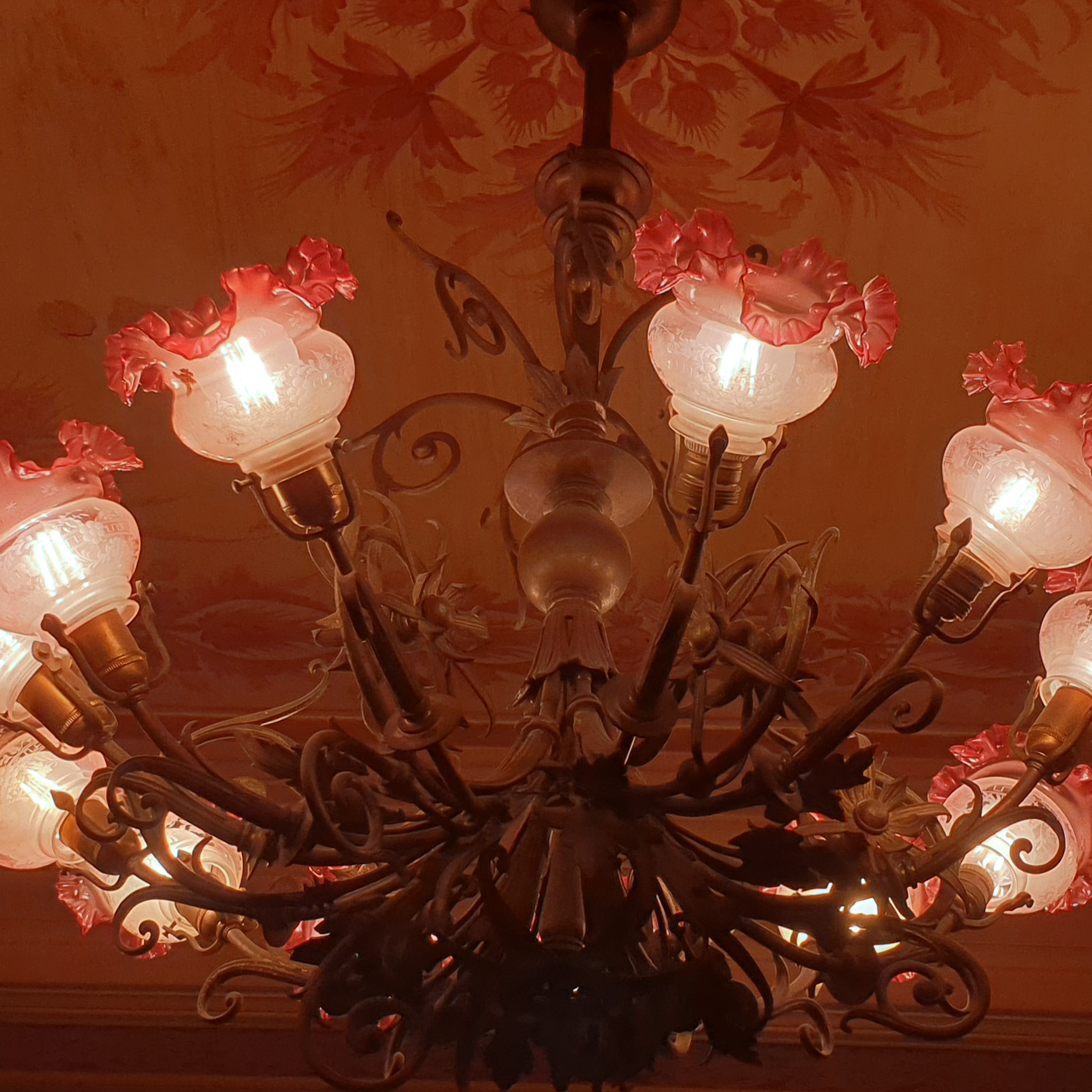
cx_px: 598
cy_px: 635
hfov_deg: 36.0
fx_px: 1677
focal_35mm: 47
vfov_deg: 36.0
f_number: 2.4
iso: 50
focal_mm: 4.3
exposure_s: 1/461
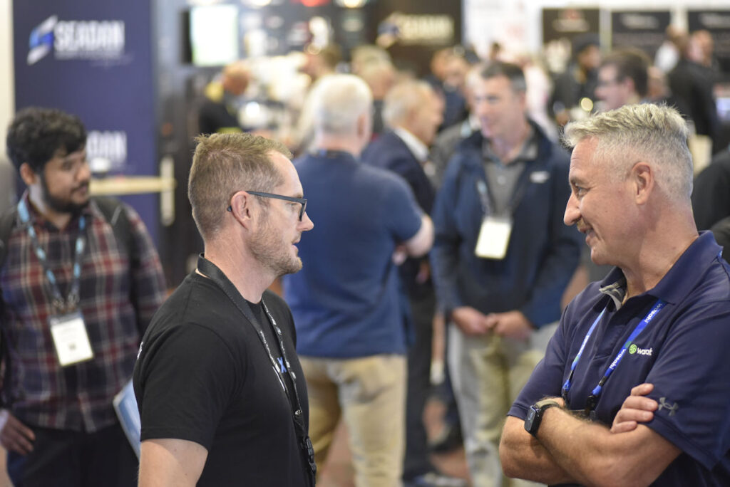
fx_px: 2029
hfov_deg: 20.4
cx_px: 365
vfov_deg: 13.7
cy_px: 244
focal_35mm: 100
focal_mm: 100
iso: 5000
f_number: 2.8
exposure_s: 1/125
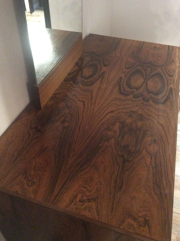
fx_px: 222
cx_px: 90
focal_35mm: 32
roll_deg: -1.6
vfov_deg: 56.9
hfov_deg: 44.1
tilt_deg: -42.6
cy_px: 120
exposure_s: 1/17
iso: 500
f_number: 2.4
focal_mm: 3.3
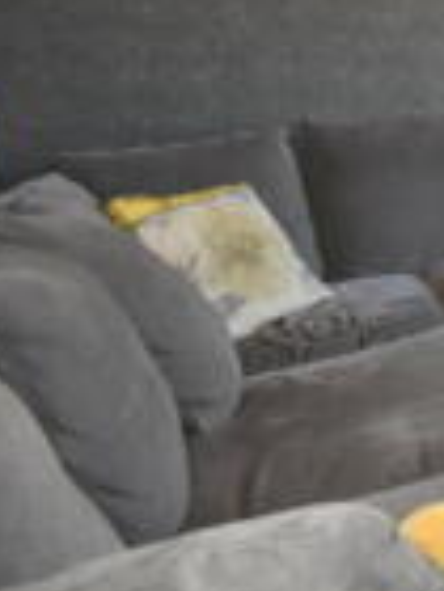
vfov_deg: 36.8
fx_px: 838
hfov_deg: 16.8
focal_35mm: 49
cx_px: 981
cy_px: 74
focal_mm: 10
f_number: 5
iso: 1400
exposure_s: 1/60
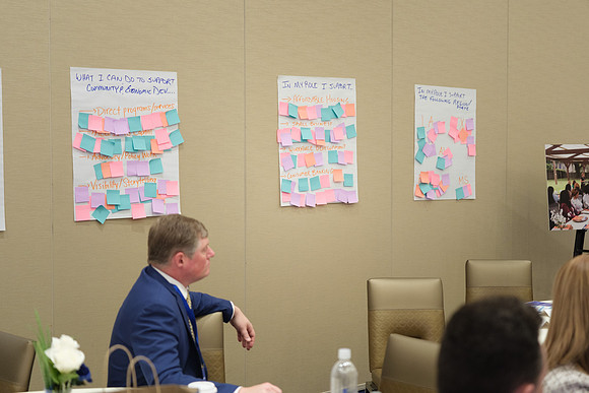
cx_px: 294
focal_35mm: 60
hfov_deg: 33.4
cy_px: 196
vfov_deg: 22.6
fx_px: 982
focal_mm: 40
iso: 1000
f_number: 1.8
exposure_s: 1/160
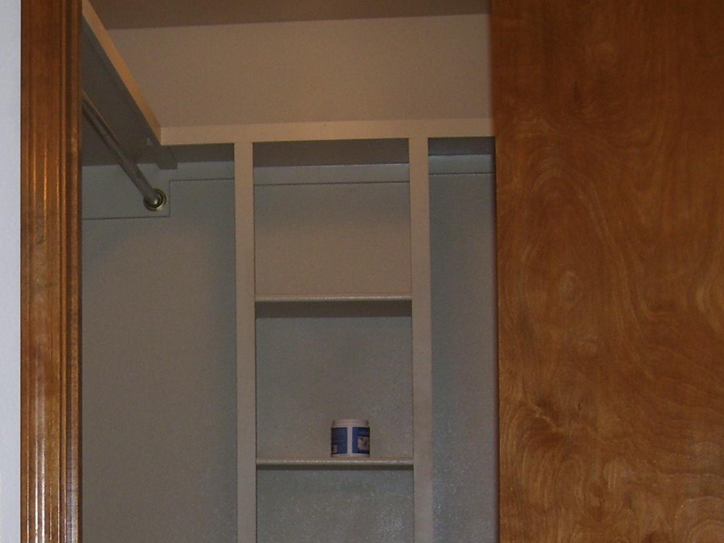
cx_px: 81
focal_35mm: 75
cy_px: 535
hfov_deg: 25.2
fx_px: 1568
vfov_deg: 19.1
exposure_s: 1/60
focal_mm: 6
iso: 80
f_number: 2.7
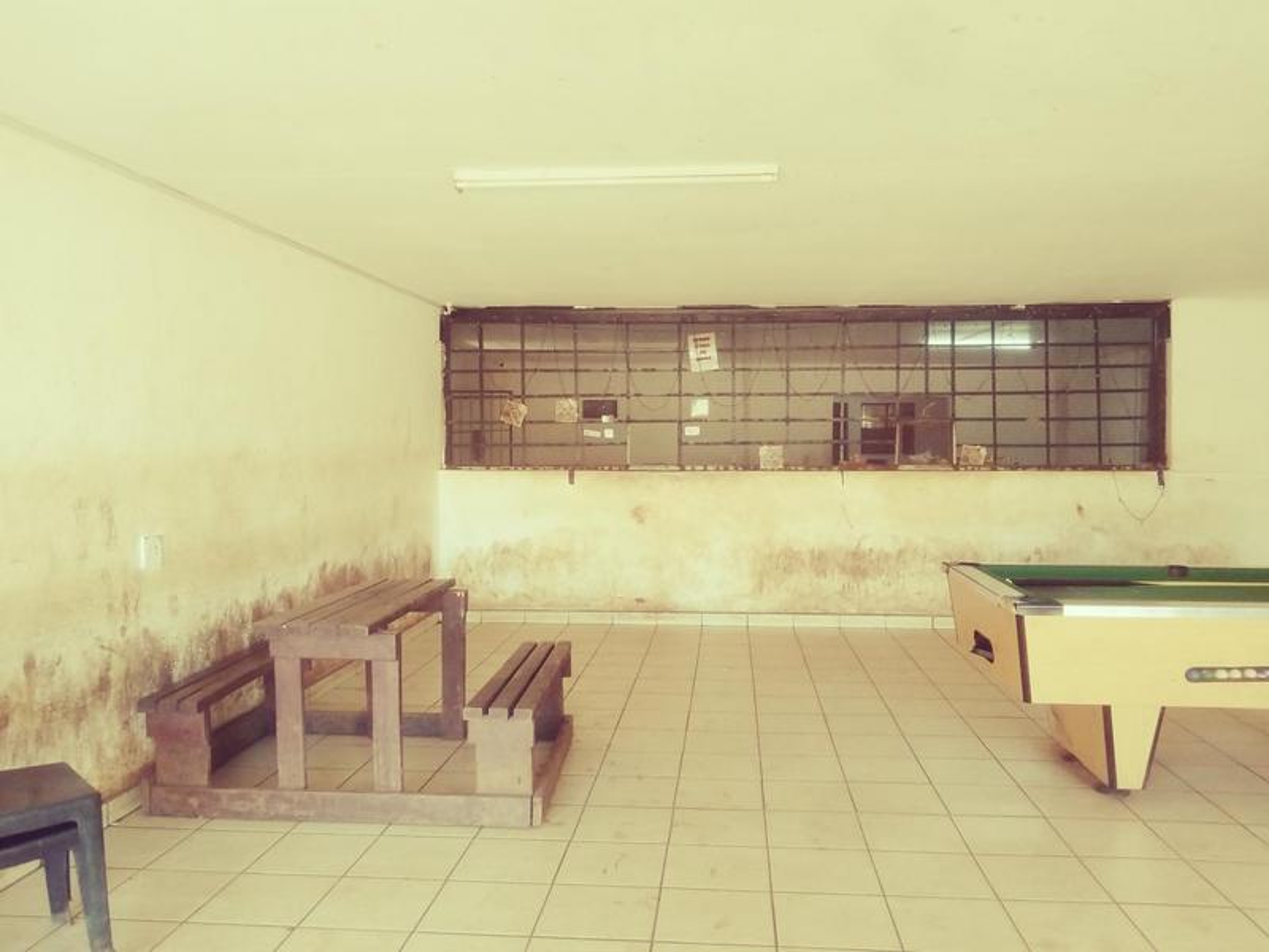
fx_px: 953
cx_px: 634
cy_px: 476
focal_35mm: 26
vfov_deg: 53.1
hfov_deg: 67.3
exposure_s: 1/100
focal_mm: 4.95
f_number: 1.9
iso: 1510
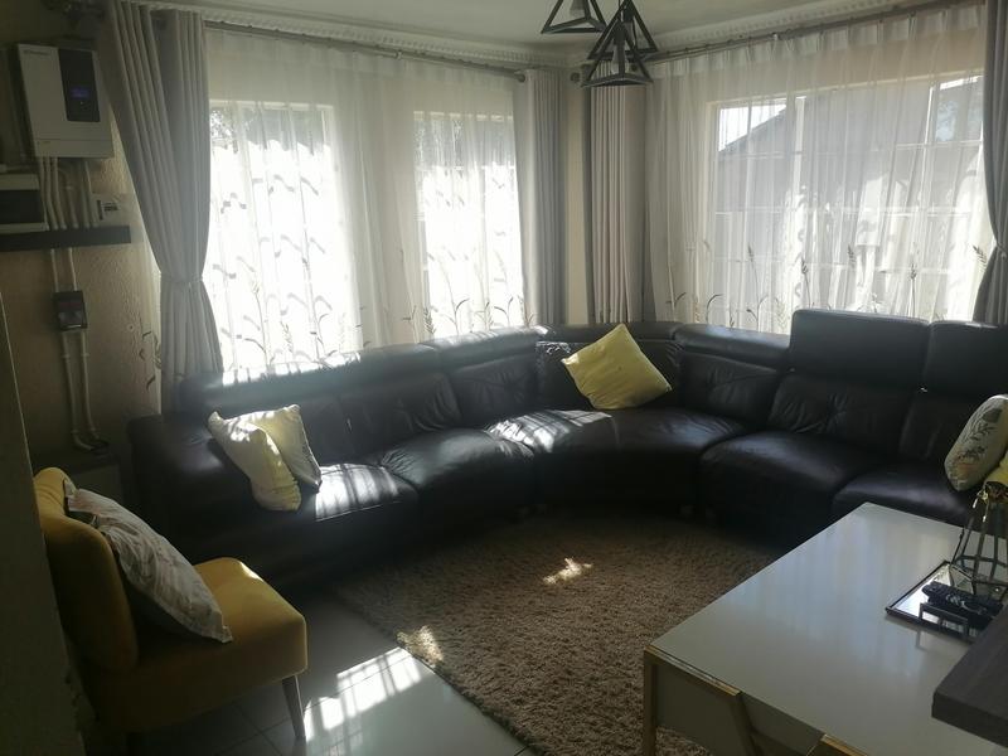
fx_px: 757
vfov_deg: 53.1
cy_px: 378
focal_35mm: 26
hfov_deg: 67.3
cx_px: 504
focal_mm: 5.3
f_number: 1.8
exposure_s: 1/219
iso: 50
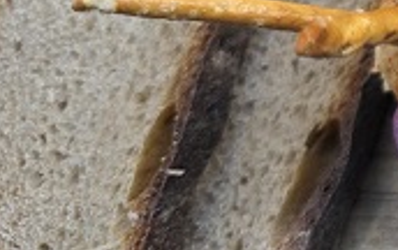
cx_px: 643
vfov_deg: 14.1
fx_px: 923
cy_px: -164
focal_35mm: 85
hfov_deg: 20.0
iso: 250
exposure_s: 1/120
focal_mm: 6.3
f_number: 1.7
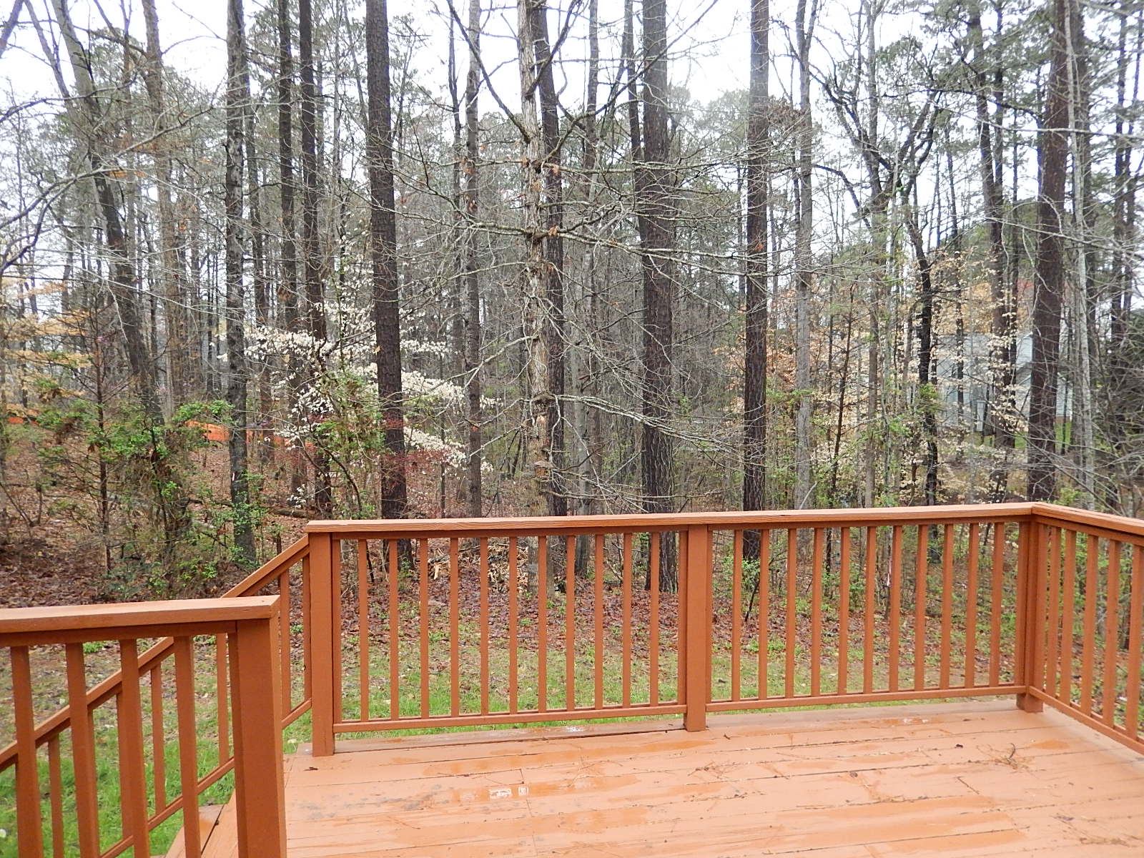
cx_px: 572
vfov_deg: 54.9
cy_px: 429
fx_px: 826
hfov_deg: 69.4
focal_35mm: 25
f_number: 3.4
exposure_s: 1/250
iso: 400
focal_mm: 4.5
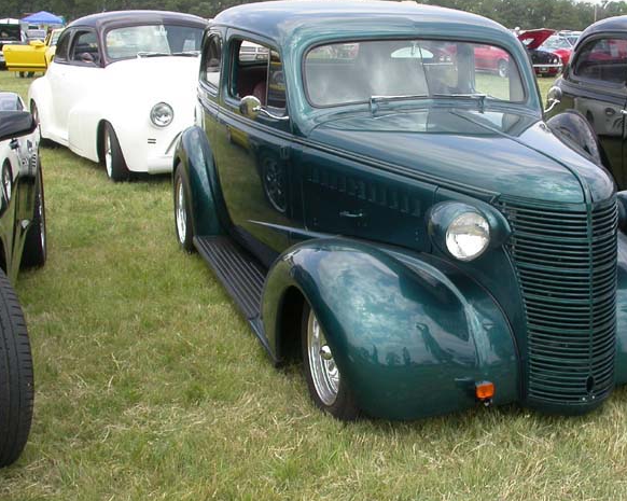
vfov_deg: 29.7
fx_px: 946
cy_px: 231
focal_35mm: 51
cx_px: 423
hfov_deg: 36.3
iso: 100
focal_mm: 7.85
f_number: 5.3
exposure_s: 1/246
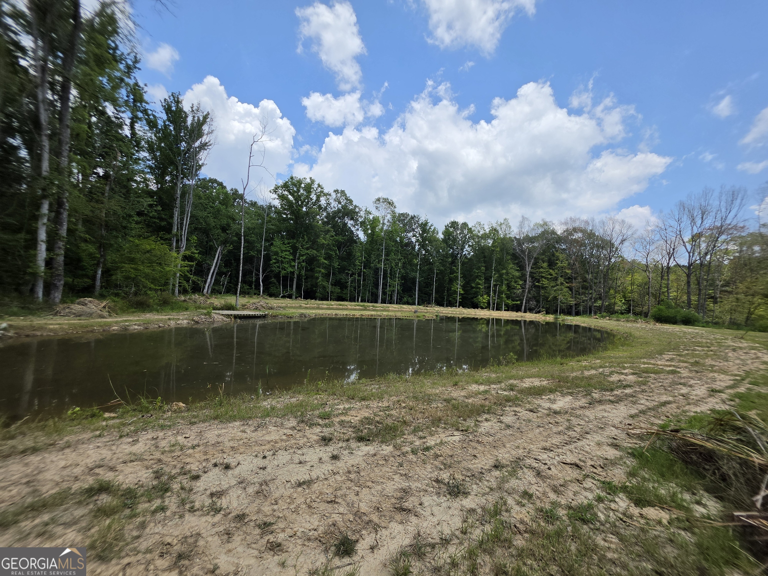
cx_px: 384
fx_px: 288
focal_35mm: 13
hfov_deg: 106.2
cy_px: 288
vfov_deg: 89.9
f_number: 1.9
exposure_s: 1/2157
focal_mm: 2.2
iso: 32
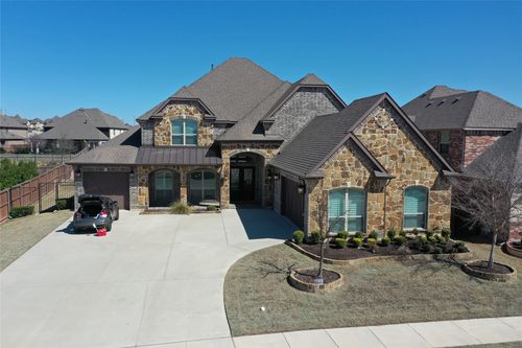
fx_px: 406
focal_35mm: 28
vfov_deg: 46.4
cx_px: 261
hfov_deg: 65.5
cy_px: 174
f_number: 5
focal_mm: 10.26
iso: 100
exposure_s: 1/800
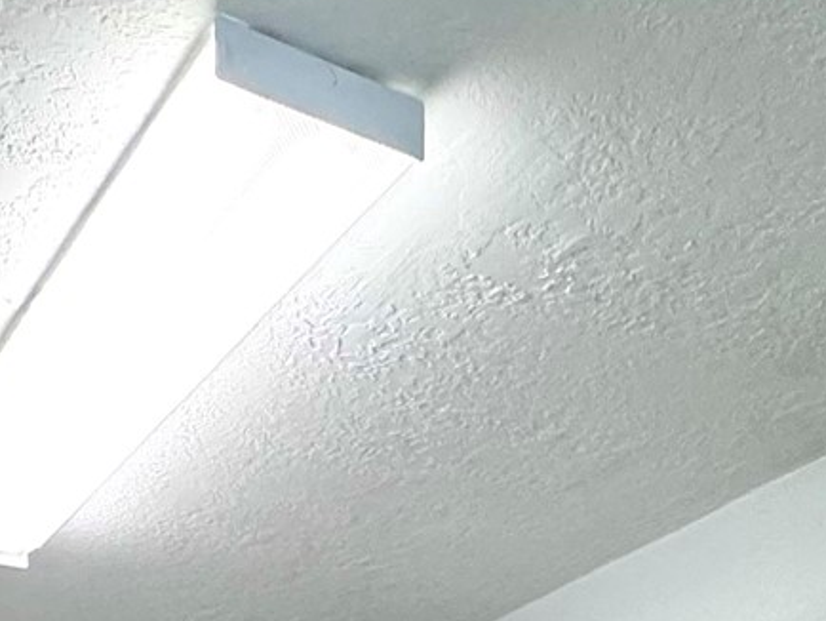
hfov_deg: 29.4
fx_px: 1576
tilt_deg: -3.2
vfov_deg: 17.2
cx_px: 381
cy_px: 1191
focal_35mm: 66
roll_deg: +1.4
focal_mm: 2.22
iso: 200
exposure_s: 1/120
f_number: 2.2
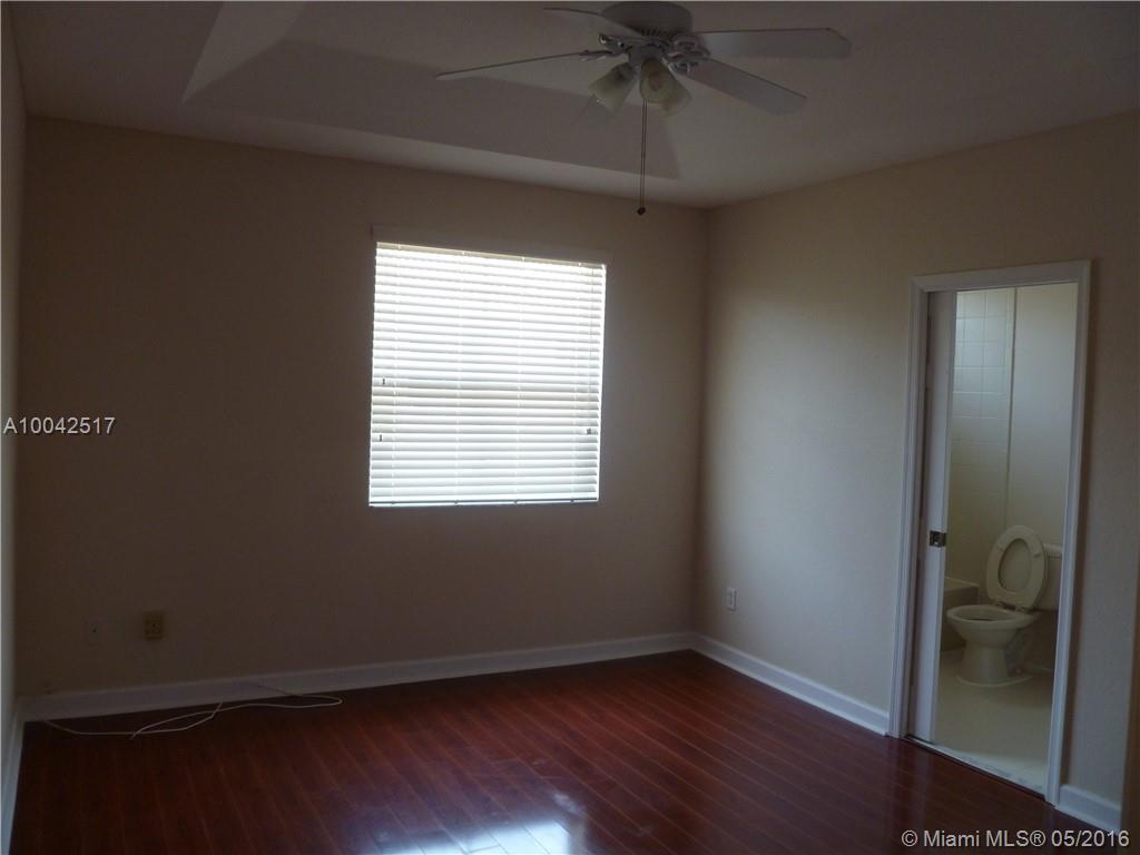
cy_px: 428
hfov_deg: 63.4
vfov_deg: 49.7
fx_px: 922
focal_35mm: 28
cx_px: 570
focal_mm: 5
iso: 200
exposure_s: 1/30
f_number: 3.3
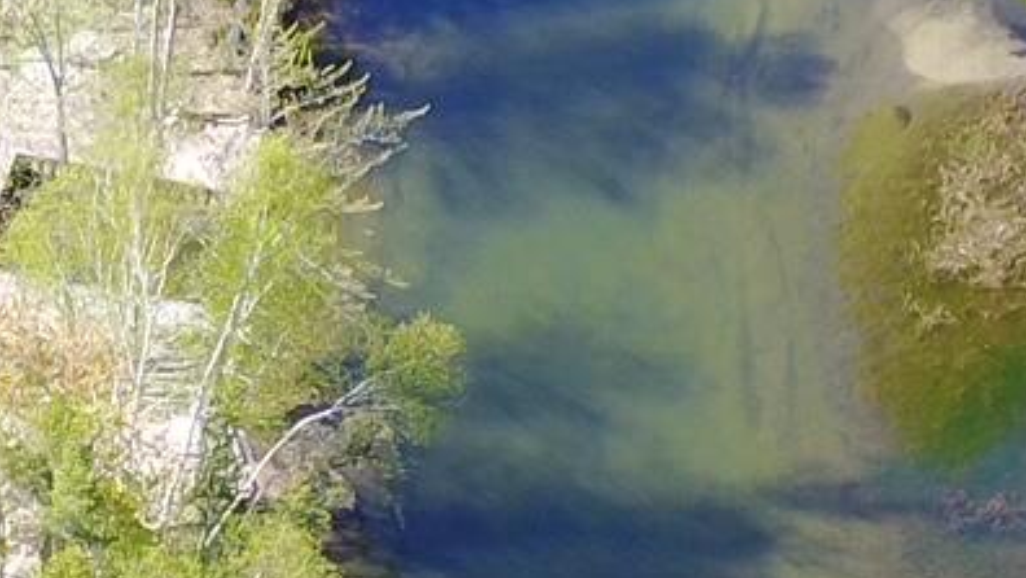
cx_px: -342
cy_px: 1584
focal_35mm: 143
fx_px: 3891
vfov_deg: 7.7
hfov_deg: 14.3
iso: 100
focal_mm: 4.73
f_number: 2.2
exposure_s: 1/292
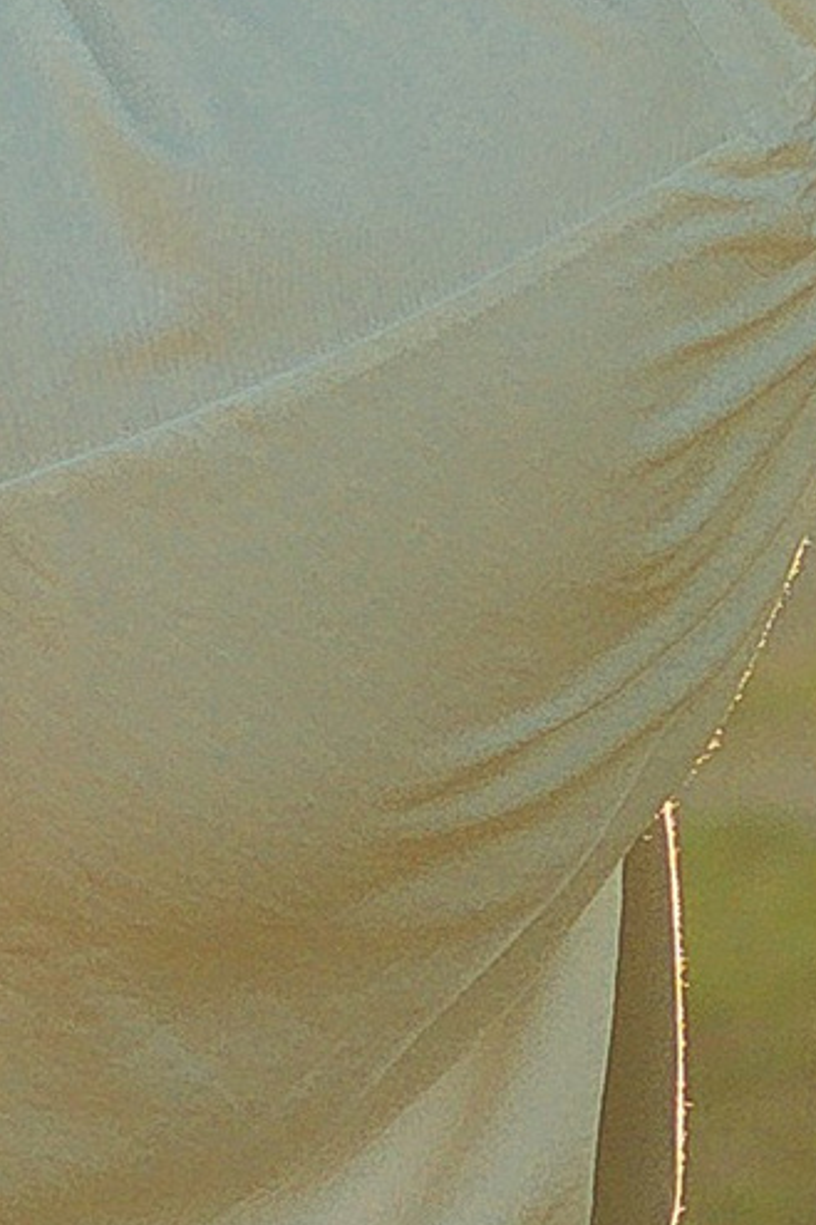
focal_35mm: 991
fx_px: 33715
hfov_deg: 1.4
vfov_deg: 2.1
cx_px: 565
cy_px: -434
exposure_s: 1/1000
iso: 250
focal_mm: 85
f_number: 3.2
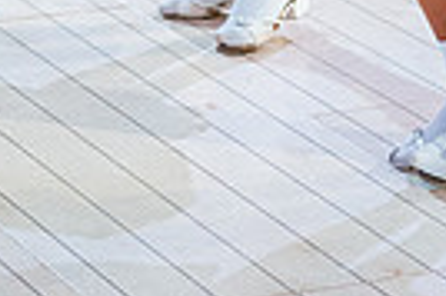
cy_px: -406
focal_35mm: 247
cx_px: 116
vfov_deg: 5.4
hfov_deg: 8.3
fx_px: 3056
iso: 3200
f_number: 2.8
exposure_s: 1/500
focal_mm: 45
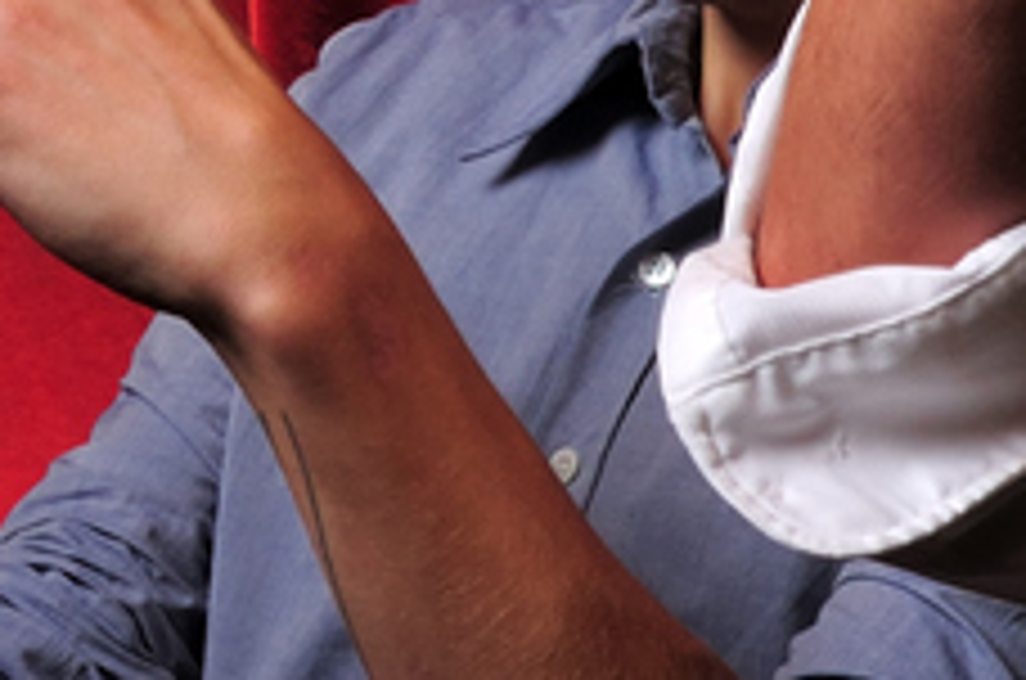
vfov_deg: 9.1
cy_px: 583
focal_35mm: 149
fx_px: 4238
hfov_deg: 12.5
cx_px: 1883
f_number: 11
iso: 200
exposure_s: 1/125
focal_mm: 18
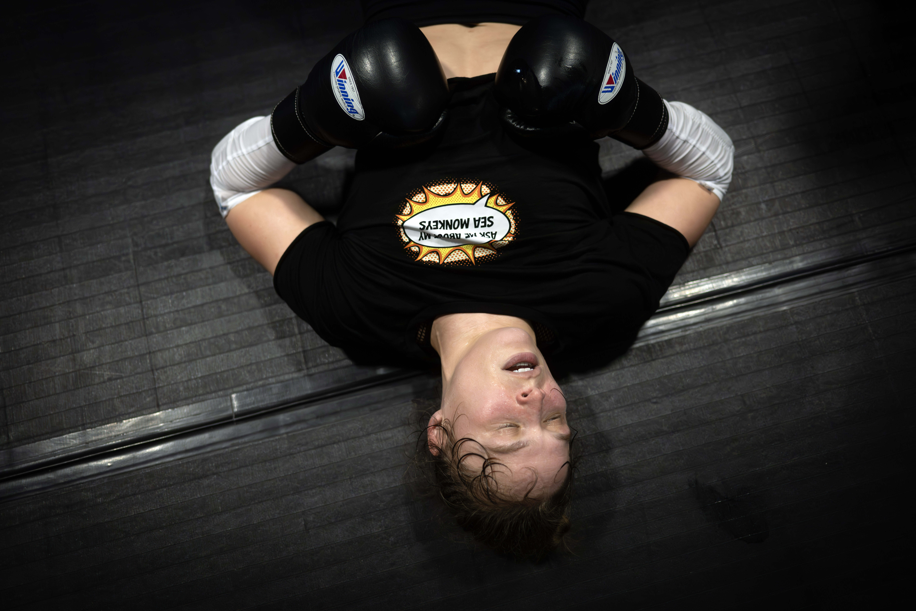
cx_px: 458
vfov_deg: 37.9
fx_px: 890
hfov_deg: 54.4
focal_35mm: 35
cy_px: 306
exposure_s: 1/1250
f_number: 1.8
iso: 3200
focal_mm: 35
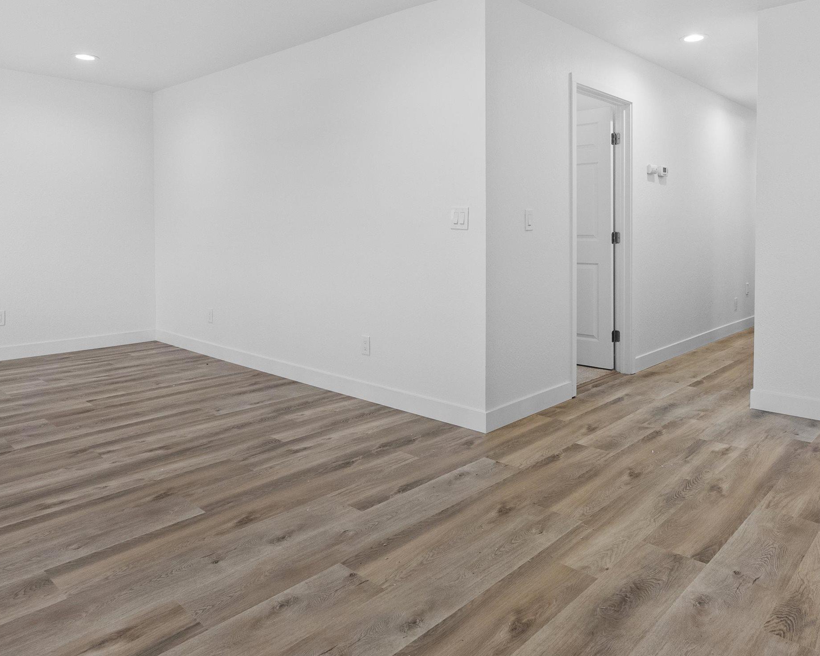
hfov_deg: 68.0
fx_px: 607
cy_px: 224
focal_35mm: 25
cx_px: 442
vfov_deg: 55.7
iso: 800
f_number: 9
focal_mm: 16
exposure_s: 1/13
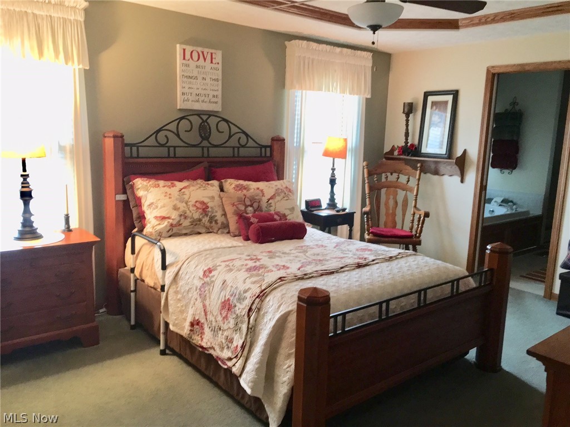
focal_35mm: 29
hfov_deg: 61.7
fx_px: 478
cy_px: 214
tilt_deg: -10.4
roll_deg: -2.0
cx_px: 285
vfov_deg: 48.2
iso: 200
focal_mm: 4.15
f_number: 2.2
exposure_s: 1/20
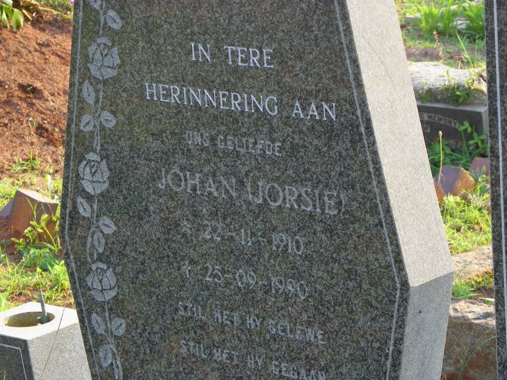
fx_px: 1948
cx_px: 254
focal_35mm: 133
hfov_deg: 14.8
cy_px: 190
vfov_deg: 11.1
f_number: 4.5
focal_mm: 23.6
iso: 64
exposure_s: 1/80
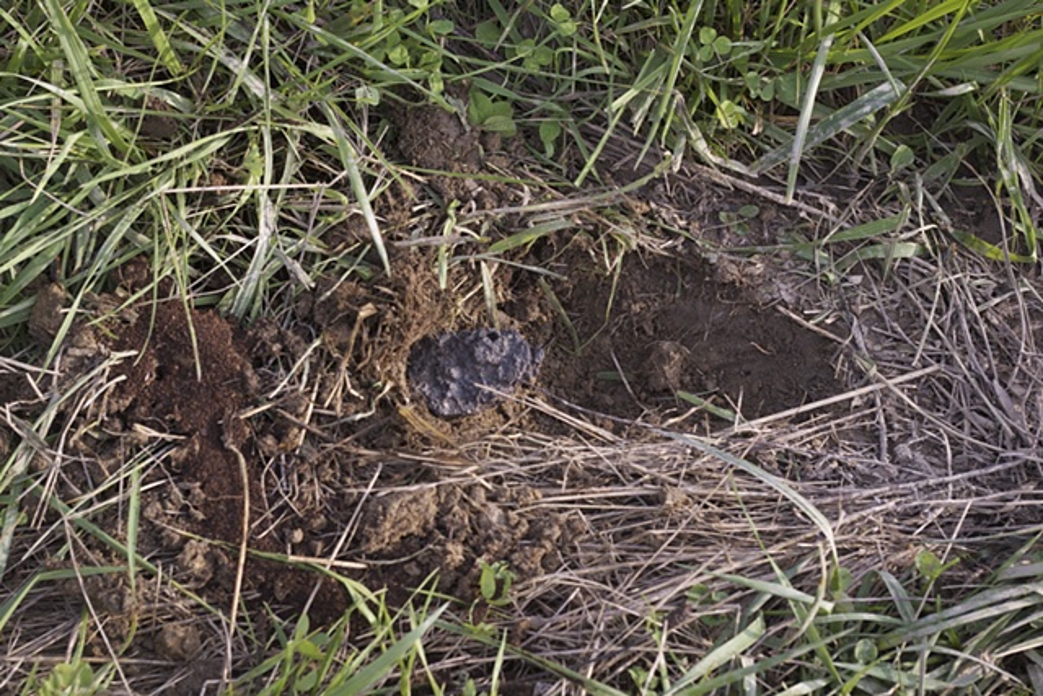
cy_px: 348
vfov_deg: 18.2
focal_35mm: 75
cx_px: 522
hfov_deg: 27.0
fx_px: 2173
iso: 200
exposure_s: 1/125
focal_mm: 50
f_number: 8
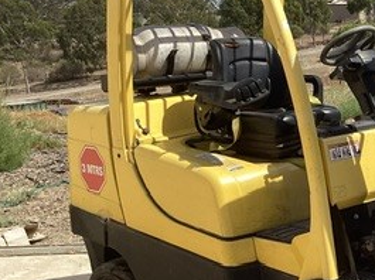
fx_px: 811
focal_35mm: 75
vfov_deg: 19.5
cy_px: 184
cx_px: 371
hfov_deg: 24.9
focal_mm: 3.3
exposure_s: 1/1253
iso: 25
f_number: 2.4
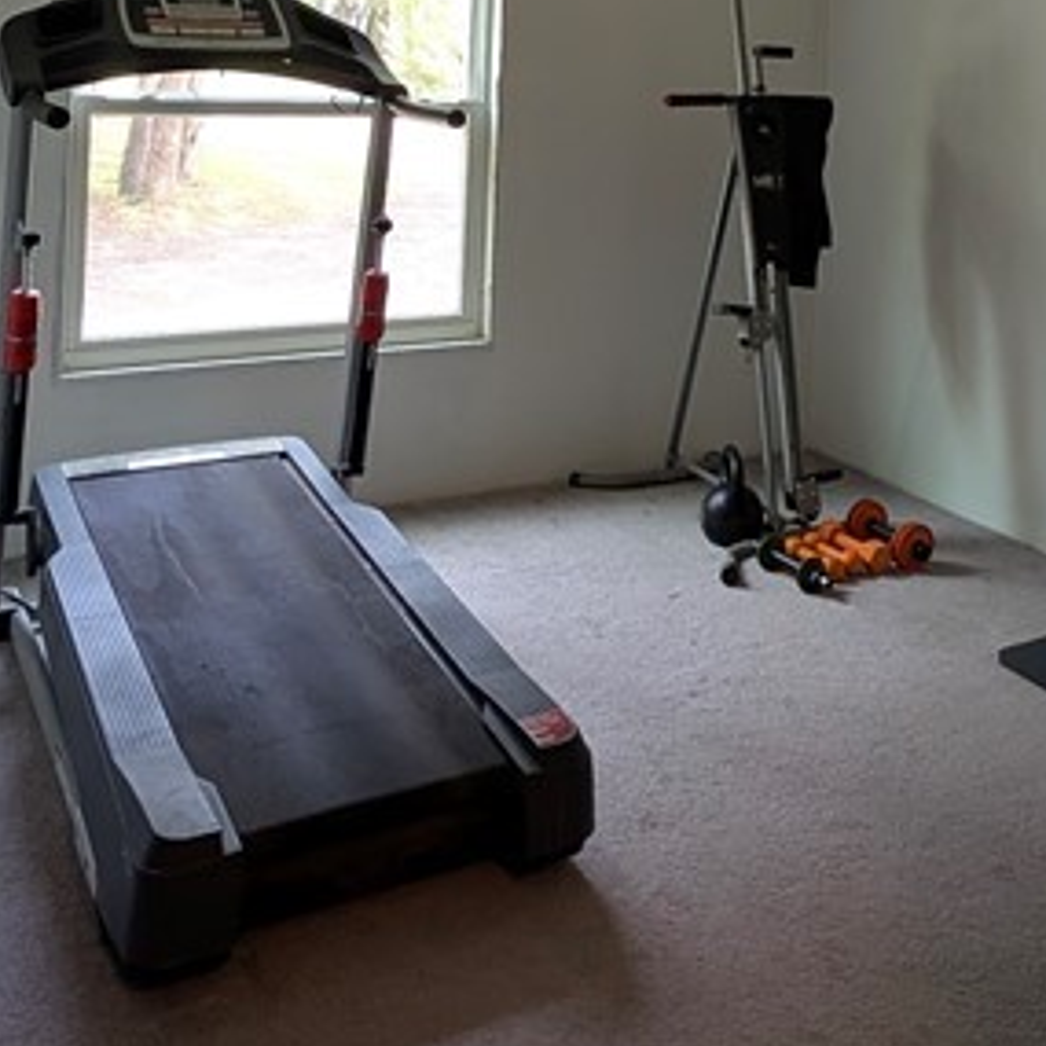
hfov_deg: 43.3
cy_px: 59
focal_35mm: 38
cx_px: 692
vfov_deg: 39.8
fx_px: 1299
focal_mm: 2.23
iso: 48
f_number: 1.95
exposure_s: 1/30
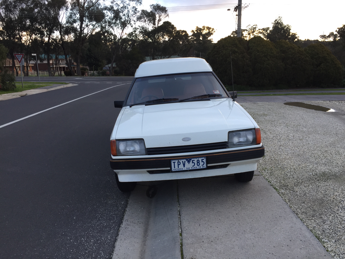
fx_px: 289
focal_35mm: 29
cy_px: 130
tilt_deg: -12.6
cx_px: 172
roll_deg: +1.1
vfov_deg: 48.2
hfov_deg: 61.7
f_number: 2.2
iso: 40
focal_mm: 4.15
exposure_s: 1/100
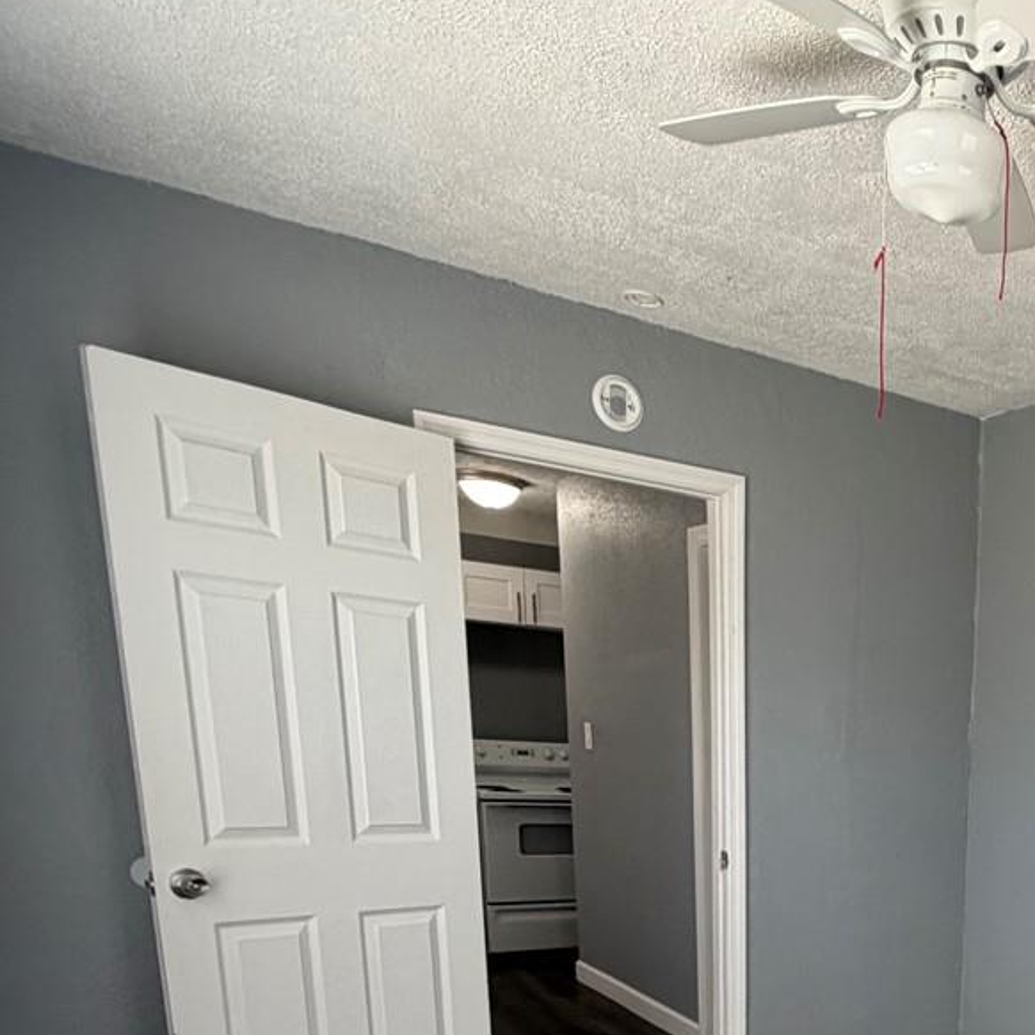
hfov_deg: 41.3
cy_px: 1019
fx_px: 1150
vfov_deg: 42.3
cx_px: 1067
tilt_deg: -12.4
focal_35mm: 34
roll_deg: -3.4
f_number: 2.2
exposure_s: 1/120
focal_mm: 2.22
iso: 160
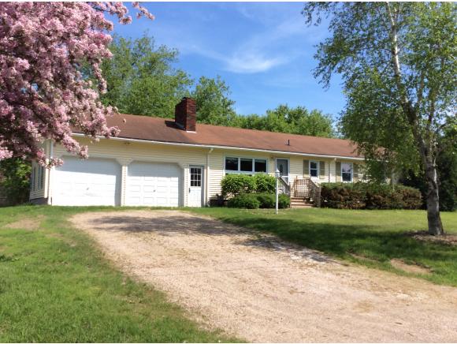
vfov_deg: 44.2
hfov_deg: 56.8
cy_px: 172
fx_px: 423
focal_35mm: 32
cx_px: 228
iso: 32
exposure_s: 1/1217
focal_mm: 3.3
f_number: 2.4
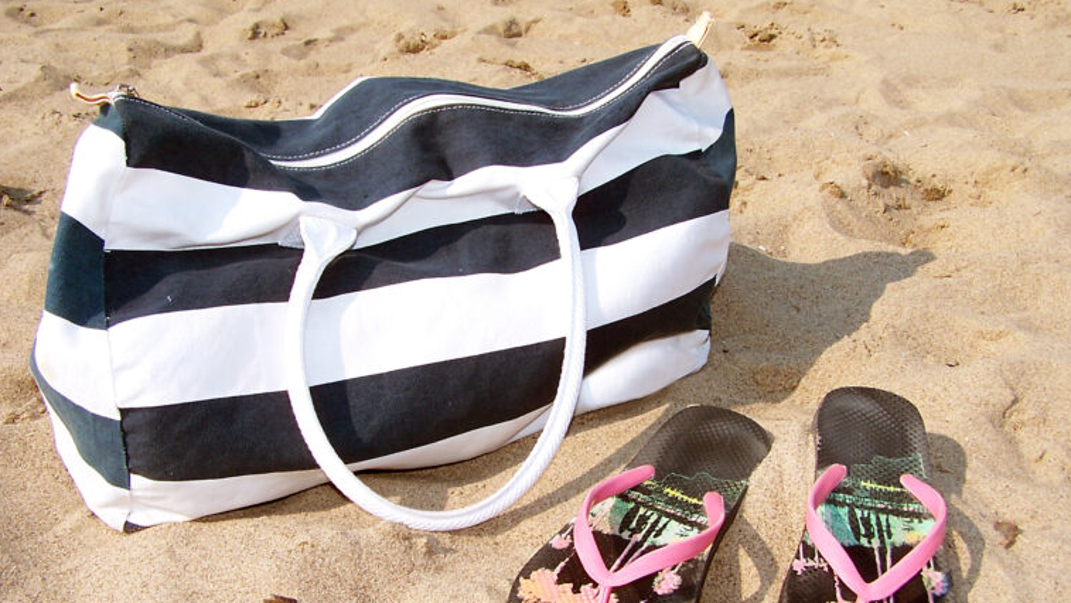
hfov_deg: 48.4
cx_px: 538
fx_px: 1193
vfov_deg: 28.3
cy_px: 352
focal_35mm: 42
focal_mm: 6.3
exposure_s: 1/800
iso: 80
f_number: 4
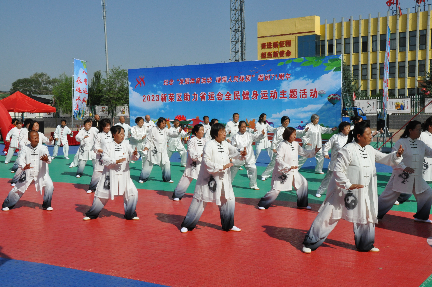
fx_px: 575
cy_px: 144
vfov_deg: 28.0
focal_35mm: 48
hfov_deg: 41.2
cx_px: 216
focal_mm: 32
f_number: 18
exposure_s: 1/1000
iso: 1000
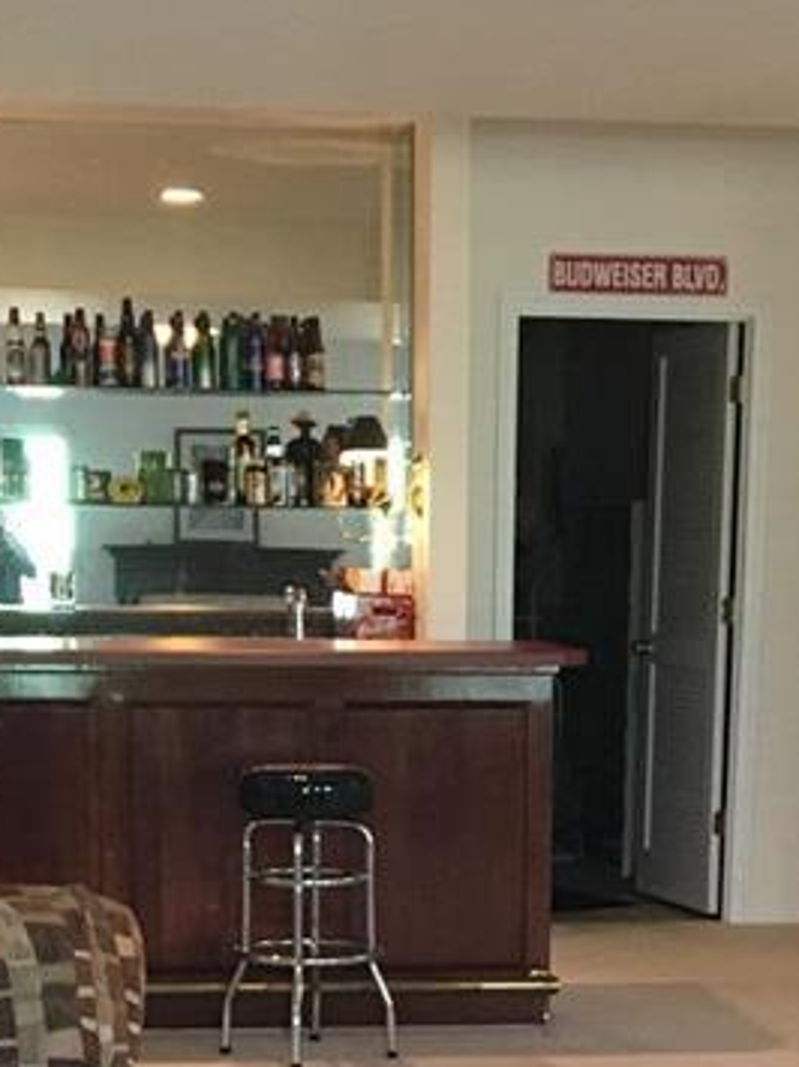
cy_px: 1313
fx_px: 3018
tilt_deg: -15.4
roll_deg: -0.4
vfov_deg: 18.8
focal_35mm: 98
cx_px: 490
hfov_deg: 15.1
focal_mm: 4.15
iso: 200
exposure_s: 1/24
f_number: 2.2
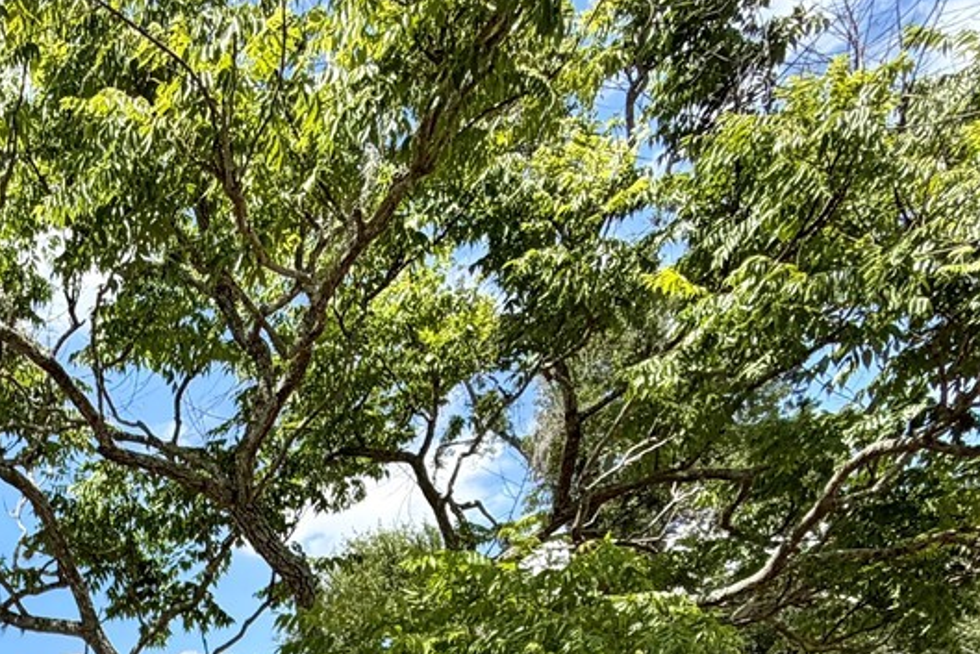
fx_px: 1198
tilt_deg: -5.3
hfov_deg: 37.2
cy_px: 1043
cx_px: -104
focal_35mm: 44
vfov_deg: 23.1
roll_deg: +0.6
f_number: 2.2
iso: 32
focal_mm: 2.22
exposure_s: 1/770
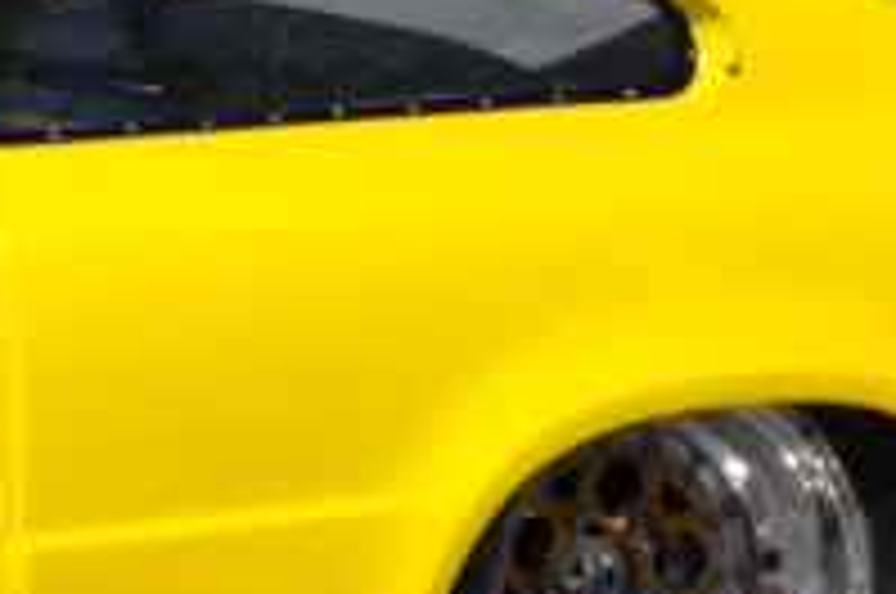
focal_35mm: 294
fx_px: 7305
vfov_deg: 4.7
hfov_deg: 6.9
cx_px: -576
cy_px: 104
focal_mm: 38
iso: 200
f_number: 11
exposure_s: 1/500
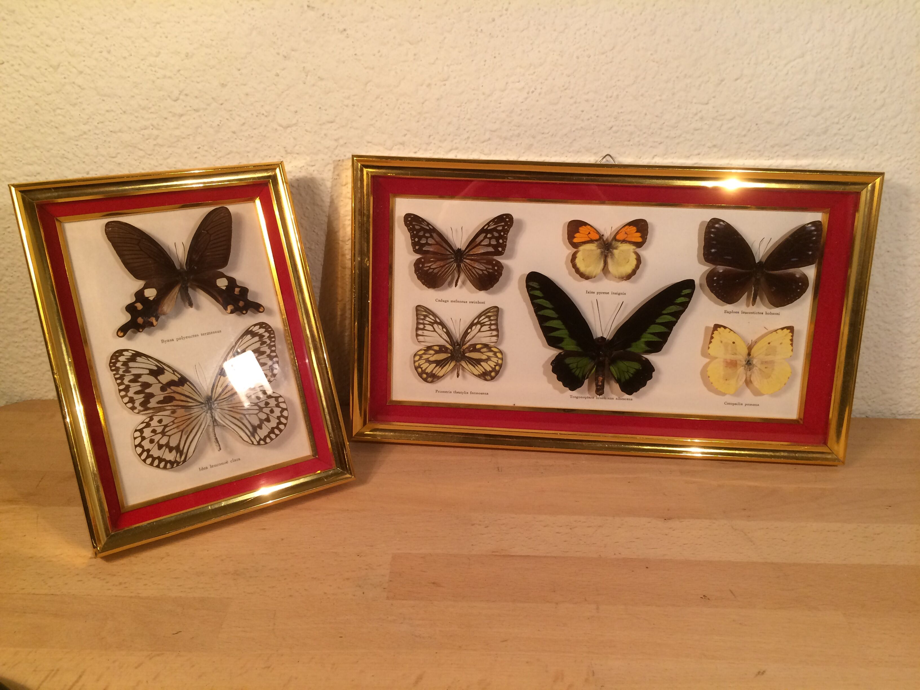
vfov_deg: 48.2
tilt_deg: -23.3
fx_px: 771
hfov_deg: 61.7
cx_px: 460
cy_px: 345
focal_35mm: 29
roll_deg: -1.7
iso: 64
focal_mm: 4.15
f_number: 2.2
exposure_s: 1/33
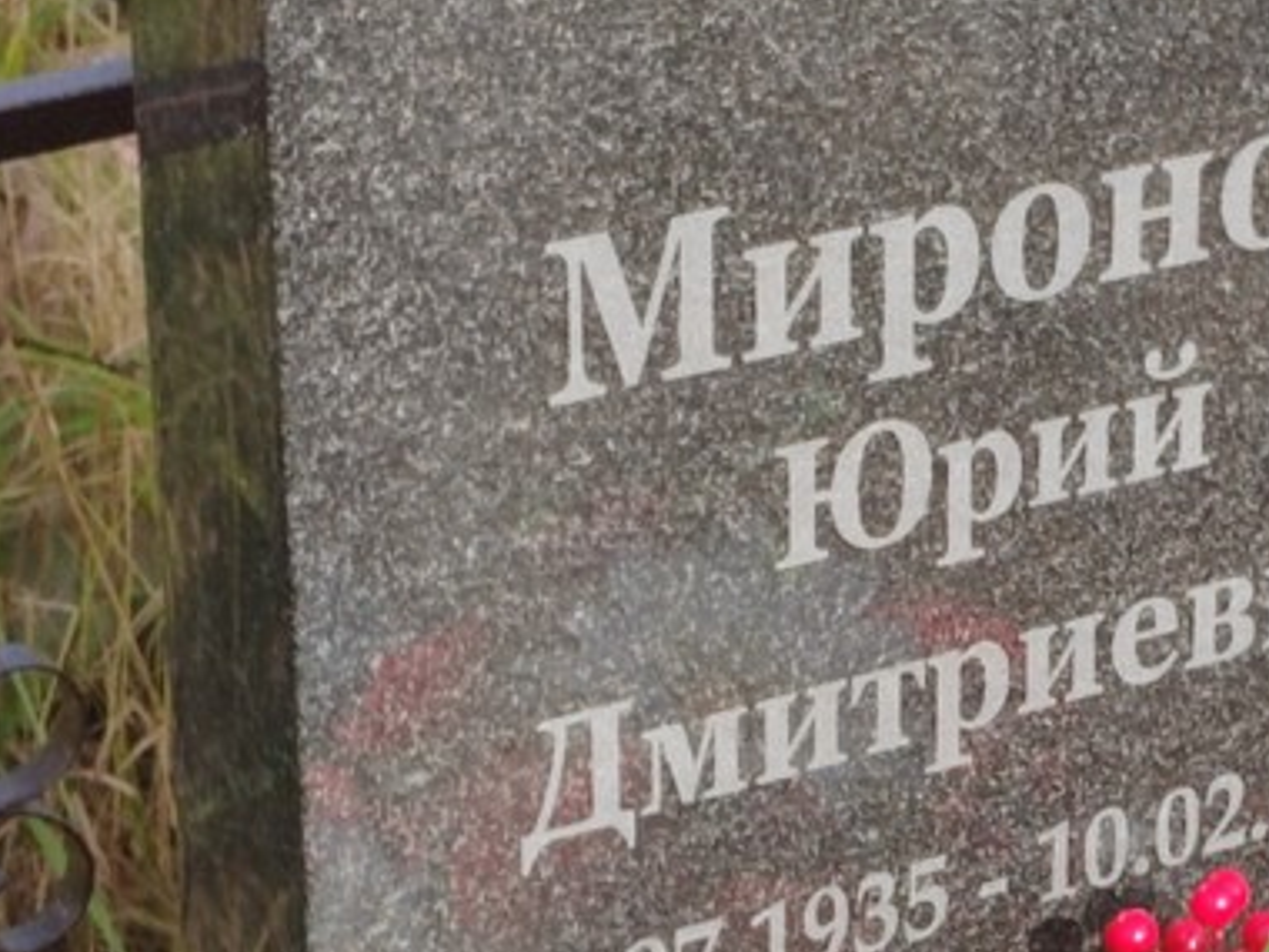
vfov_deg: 9.2
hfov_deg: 12.3
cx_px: 1105
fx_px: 5865
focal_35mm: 160
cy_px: 805
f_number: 1.9
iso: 100
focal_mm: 5.52
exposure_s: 1/520
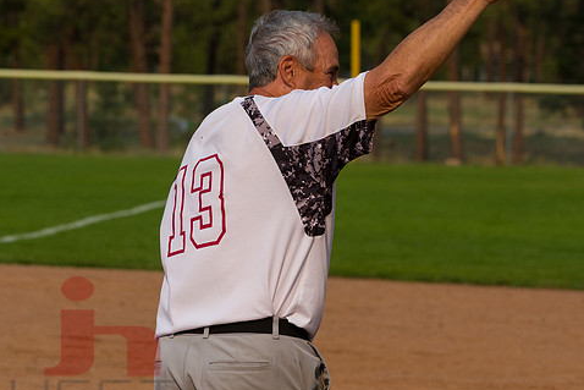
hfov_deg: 7.4
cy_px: 212
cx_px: 235
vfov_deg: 4.9
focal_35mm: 279
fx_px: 4527
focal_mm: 230
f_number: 14
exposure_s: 1/1250
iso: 800
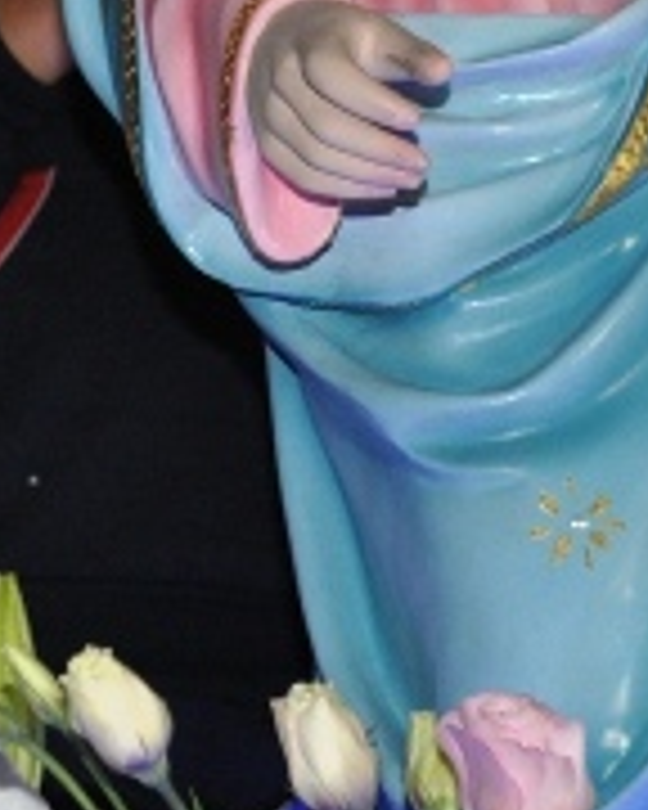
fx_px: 4387
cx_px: 20
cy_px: -16
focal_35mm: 183
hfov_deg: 8.4
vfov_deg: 10.5
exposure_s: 1/60
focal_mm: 30
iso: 800
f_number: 4.5
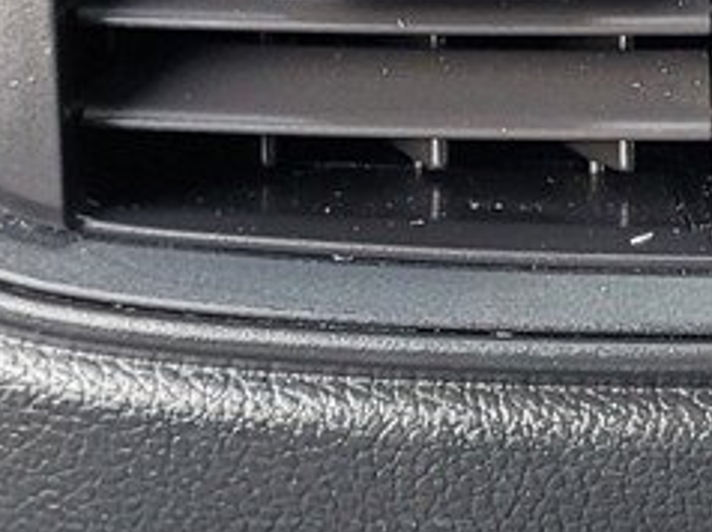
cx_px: 829
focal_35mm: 175
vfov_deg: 8.5
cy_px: 200
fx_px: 3596
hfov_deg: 11.1
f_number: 1.8
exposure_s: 1/120
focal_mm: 5.4
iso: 160
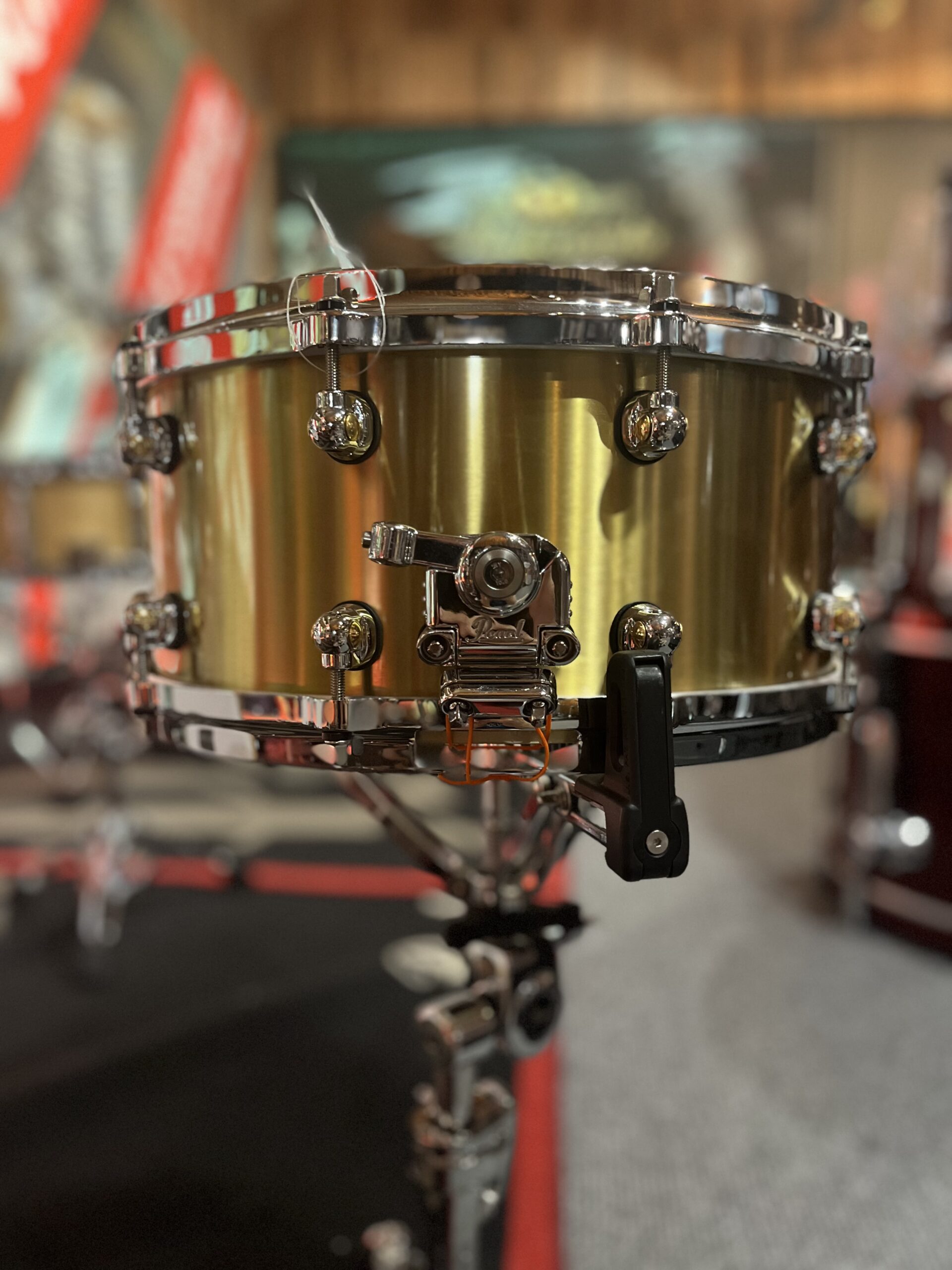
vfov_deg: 67.3
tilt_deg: -7.8
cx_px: 476
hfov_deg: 53.1
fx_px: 953
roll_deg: -0.1
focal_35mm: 26
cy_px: 635
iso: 500
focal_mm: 5.1
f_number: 1.6
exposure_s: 1/33
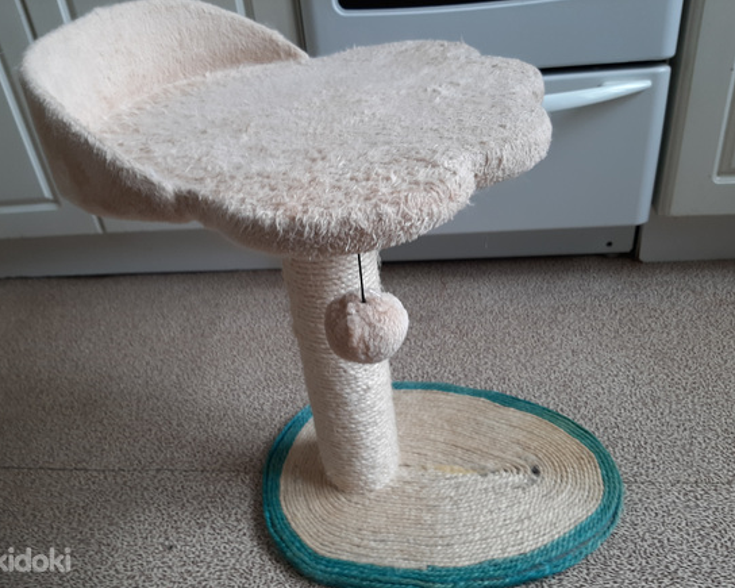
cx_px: 342
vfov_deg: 51.5
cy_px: 303
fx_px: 609
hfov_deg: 62.2
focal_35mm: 28
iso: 50
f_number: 1.7
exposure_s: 1/50
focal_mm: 3.93
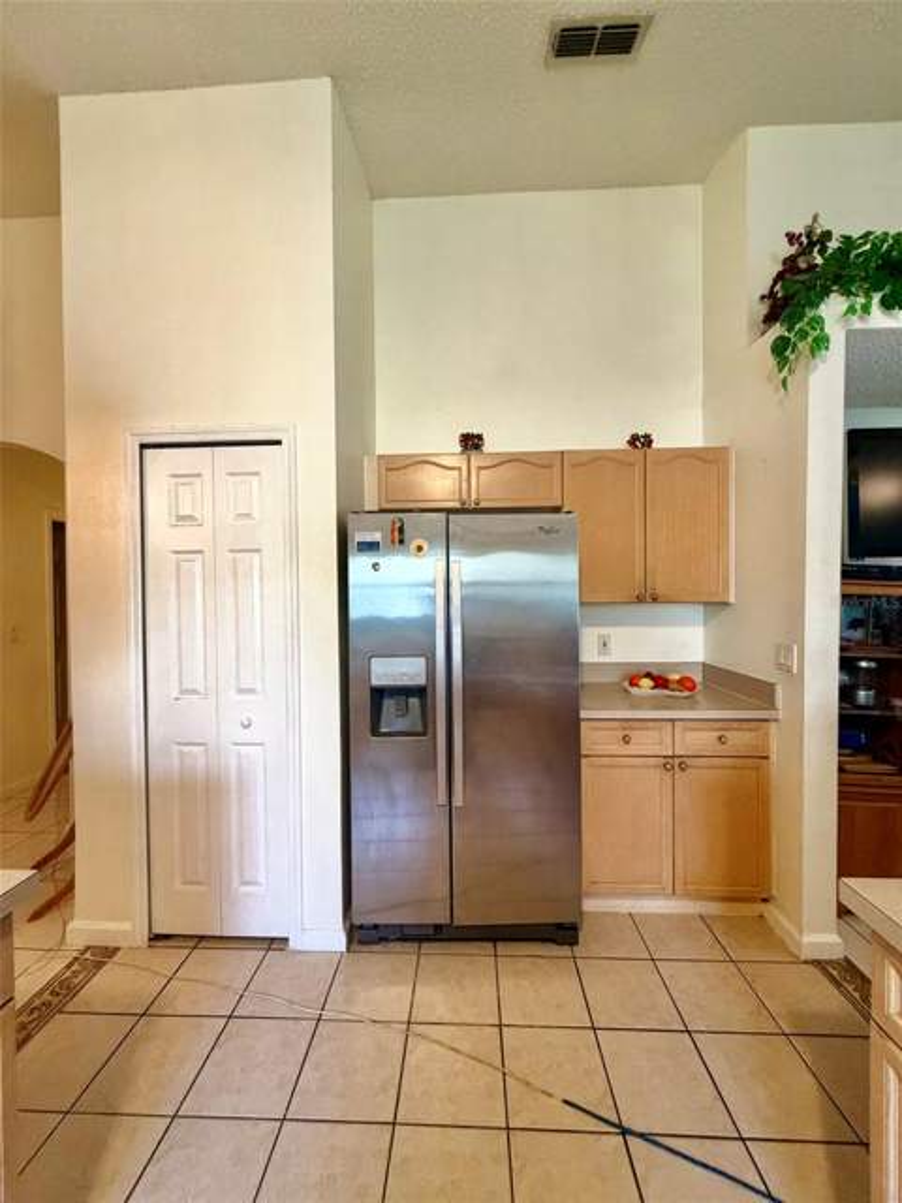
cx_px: 451
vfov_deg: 102.1
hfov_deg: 85.7
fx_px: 486
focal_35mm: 14
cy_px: 602
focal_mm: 2.22
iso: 320
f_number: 2.2
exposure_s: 1/60
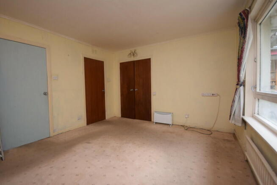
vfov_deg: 77.4
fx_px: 115
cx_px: 138
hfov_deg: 100.4
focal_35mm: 15
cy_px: 92
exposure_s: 1/60
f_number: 4
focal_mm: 10
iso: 1000
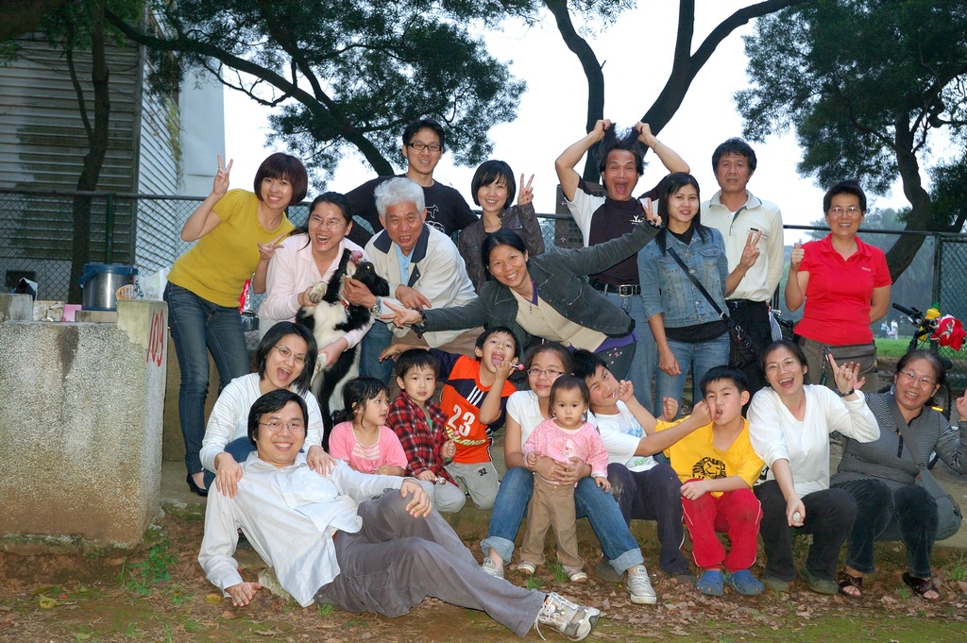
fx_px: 1369
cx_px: 484
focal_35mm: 51
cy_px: 322
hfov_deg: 38.9
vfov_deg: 26.4
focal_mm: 34
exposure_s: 1/60
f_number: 5
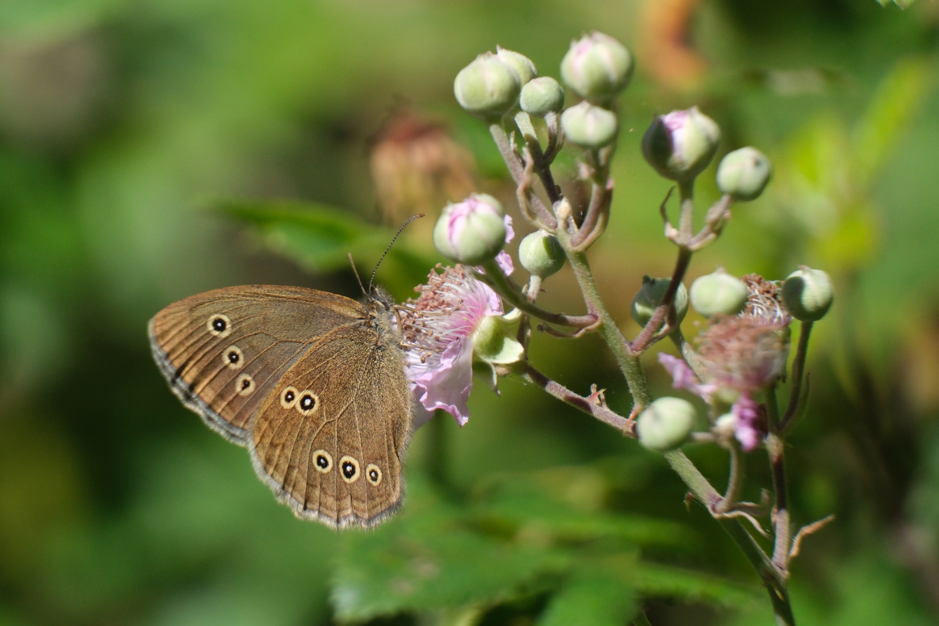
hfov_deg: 3.4
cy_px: 313
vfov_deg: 2.3
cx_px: 470
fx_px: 15651
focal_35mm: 600
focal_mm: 400
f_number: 5.6
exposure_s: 1/2000
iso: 1000
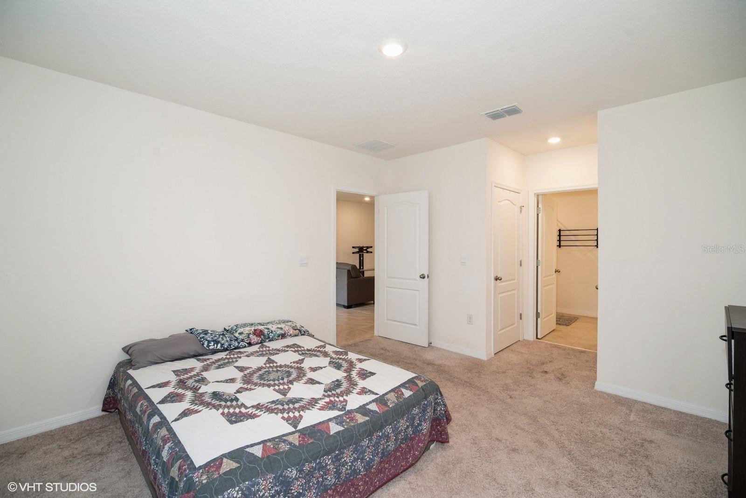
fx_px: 311
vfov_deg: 77.3
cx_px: 373
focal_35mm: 15
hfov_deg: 100.4
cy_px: 249
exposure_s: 1/6
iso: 200
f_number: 8
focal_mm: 15
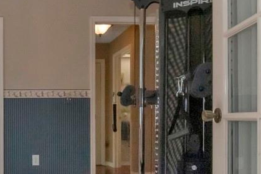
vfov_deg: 30.1
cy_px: 128
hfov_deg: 40.5
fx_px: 319
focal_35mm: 44
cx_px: 18
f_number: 18
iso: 5000
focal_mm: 12
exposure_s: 1/200
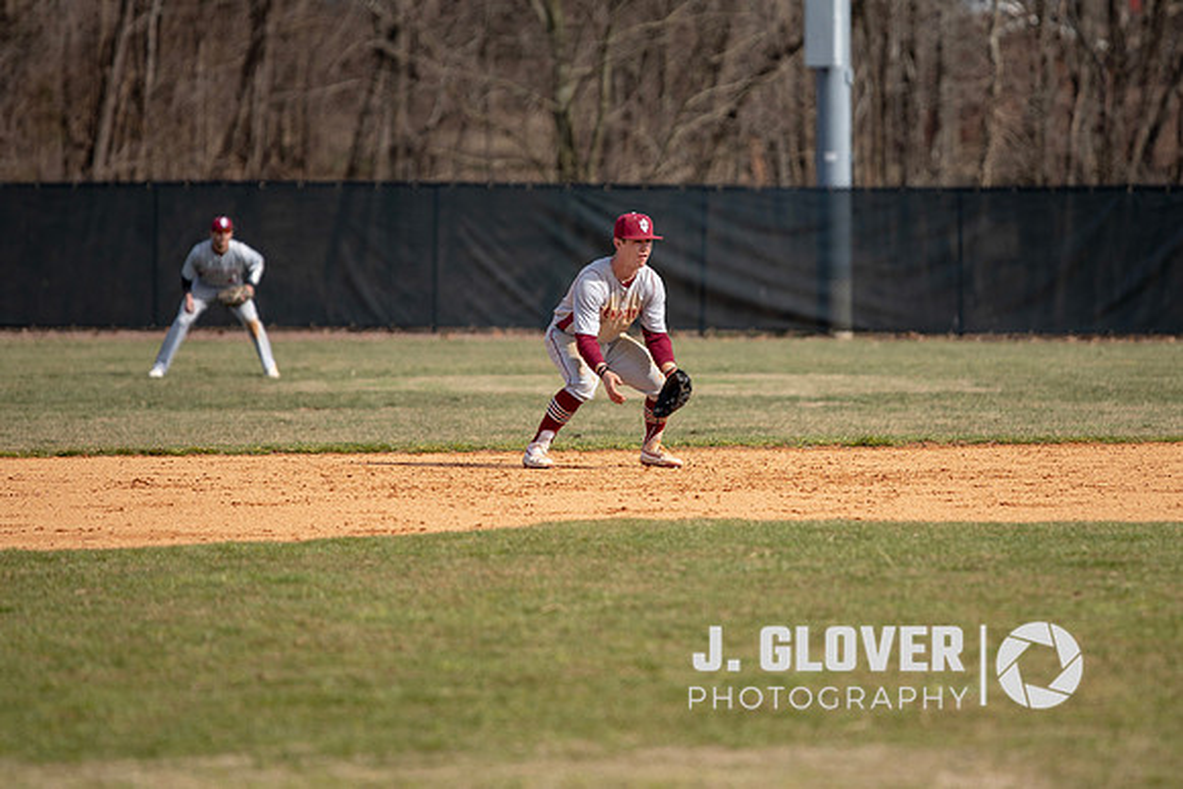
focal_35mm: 321
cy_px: 255
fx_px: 10560
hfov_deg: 6.4
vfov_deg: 4.3
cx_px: 652
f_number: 2.8
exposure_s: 1/1000
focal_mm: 200
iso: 100
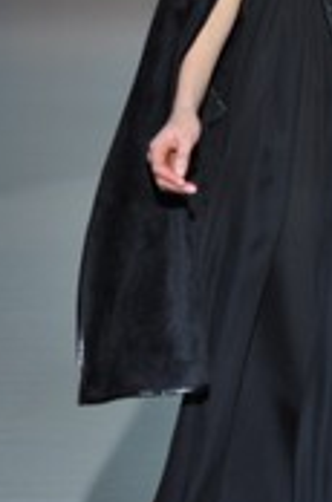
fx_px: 7487
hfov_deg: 2.5
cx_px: 313
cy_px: 141
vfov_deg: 3.8
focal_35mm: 538
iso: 400
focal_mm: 120
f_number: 4
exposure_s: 1/320
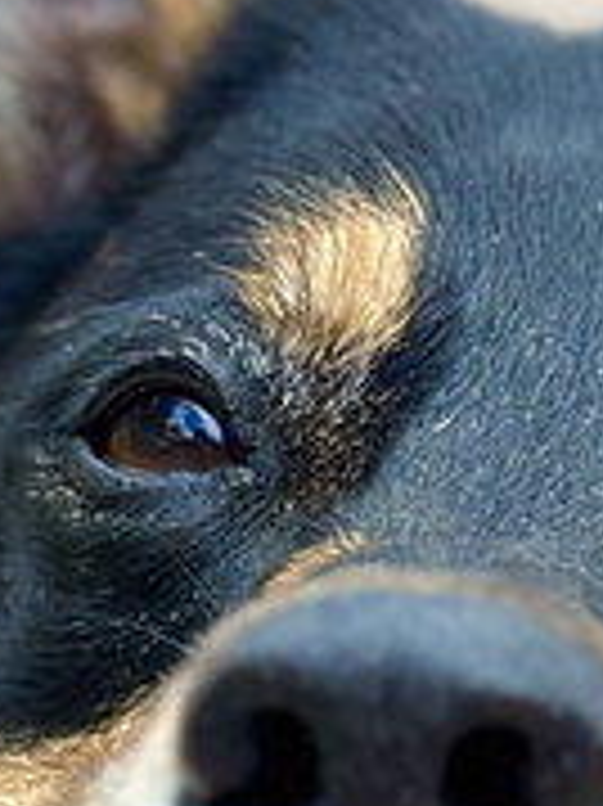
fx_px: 4162
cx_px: 621
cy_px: 709
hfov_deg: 8.2
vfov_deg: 11.0
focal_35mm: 179
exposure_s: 1/1085
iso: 80
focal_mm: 6.86
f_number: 1.78
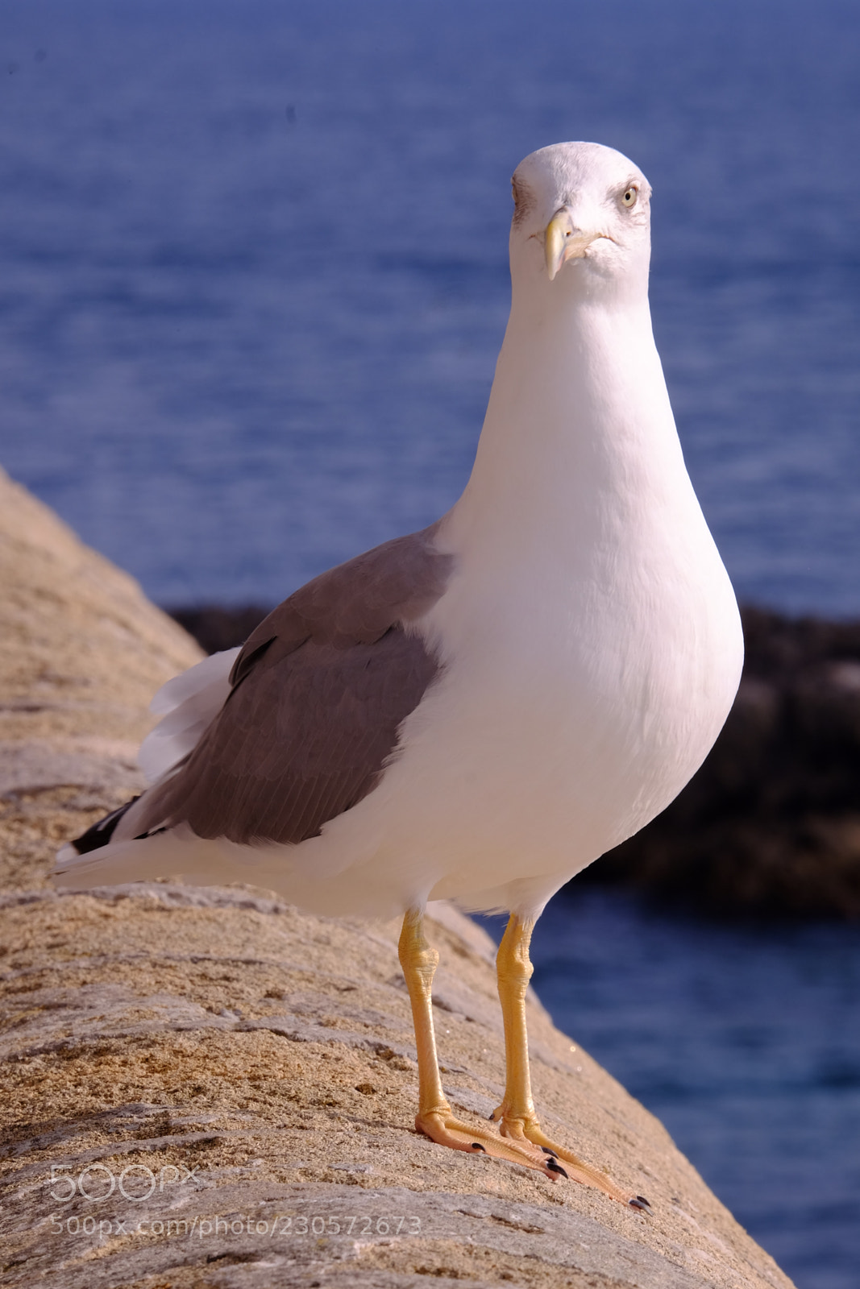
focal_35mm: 300
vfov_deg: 6.9
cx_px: 430
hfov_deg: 4.6
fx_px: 10747
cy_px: 644
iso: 200
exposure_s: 1/34
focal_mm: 200
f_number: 18
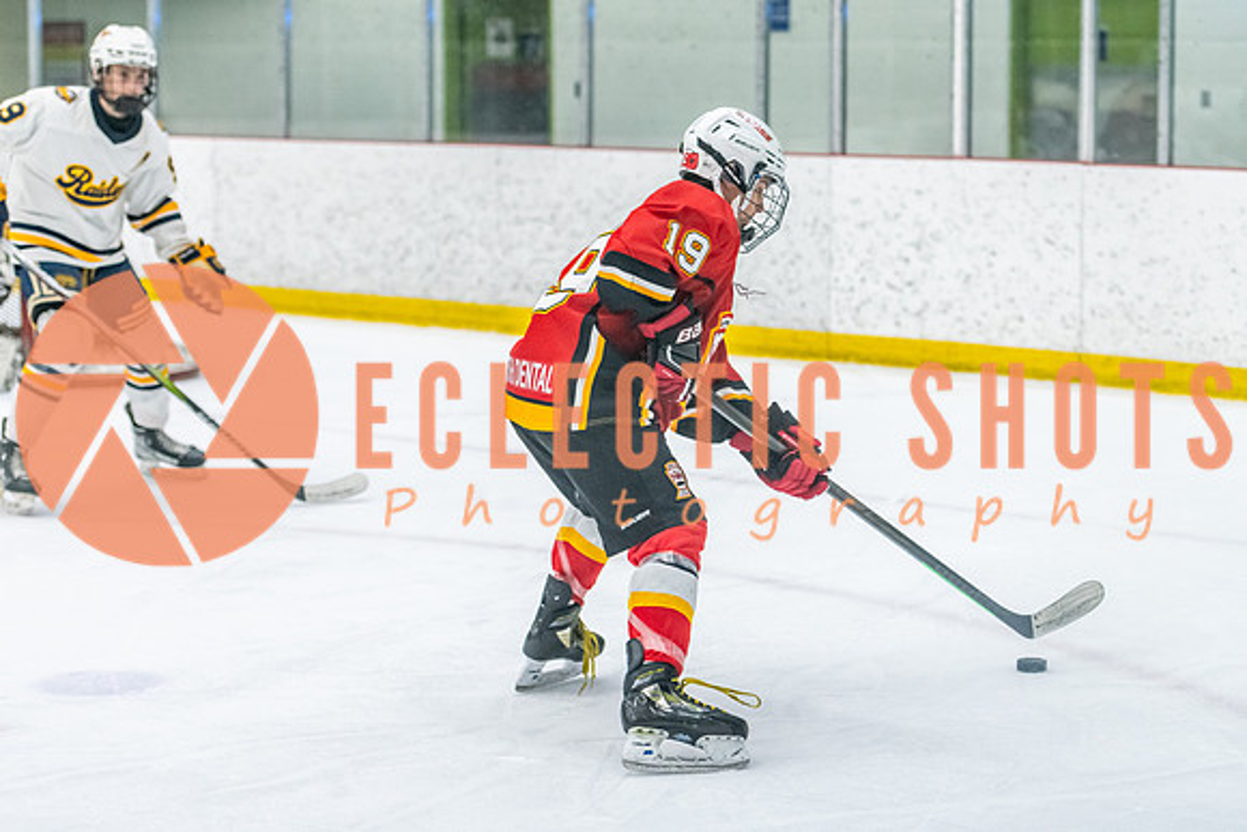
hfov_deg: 21.7
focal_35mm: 94
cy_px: 385
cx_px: 623
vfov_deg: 14.6
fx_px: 3249
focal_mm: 82
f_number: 2.8
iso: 3200
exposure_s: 1/800
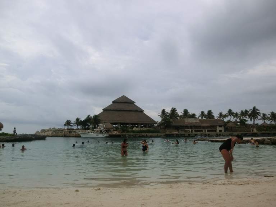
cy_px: 104
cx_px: 138
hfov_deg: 71.6
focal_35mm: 24
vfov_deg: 56.8
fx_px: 191
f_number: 3
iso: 80
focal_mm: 4.24
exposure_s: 1/800
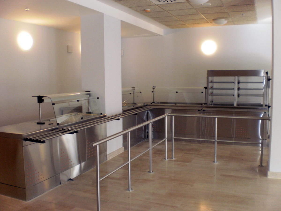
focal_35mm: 38
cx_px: 140
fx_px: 308
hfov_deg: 49.0
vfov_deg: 37.7
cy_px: 106
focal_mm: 6.3
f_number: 3.1
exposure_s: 1/30
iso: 125
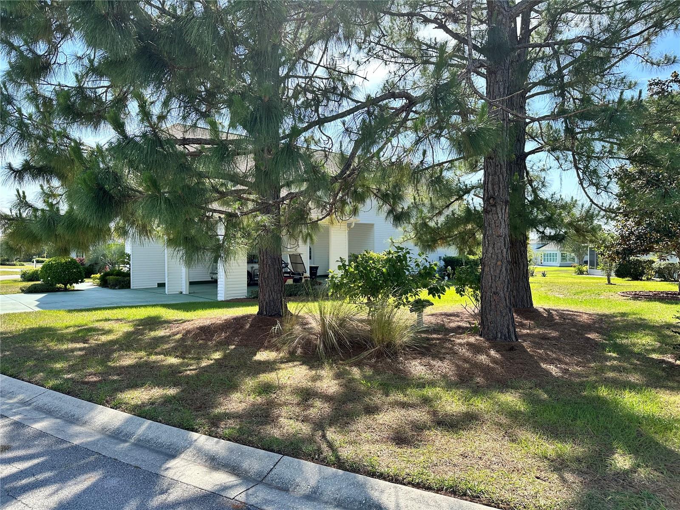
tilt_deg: -0.1
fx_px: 471
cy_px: 255
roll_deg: -0.2
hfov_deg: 71.6
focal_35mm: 24
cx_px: 340
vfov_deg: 56.8
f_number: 1.78
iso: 80
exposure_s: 1/1473
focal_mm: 6.86
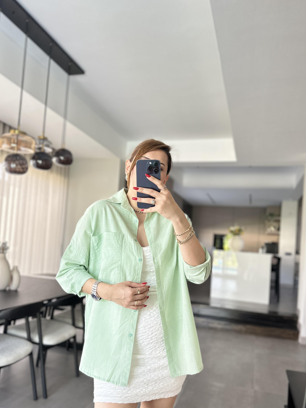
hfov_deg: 49.7
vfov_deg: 63.3
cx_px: 150
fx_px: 330
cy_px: 227
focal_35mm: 28
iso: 250
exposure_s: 1/80
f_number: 1.78
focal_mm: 6.86
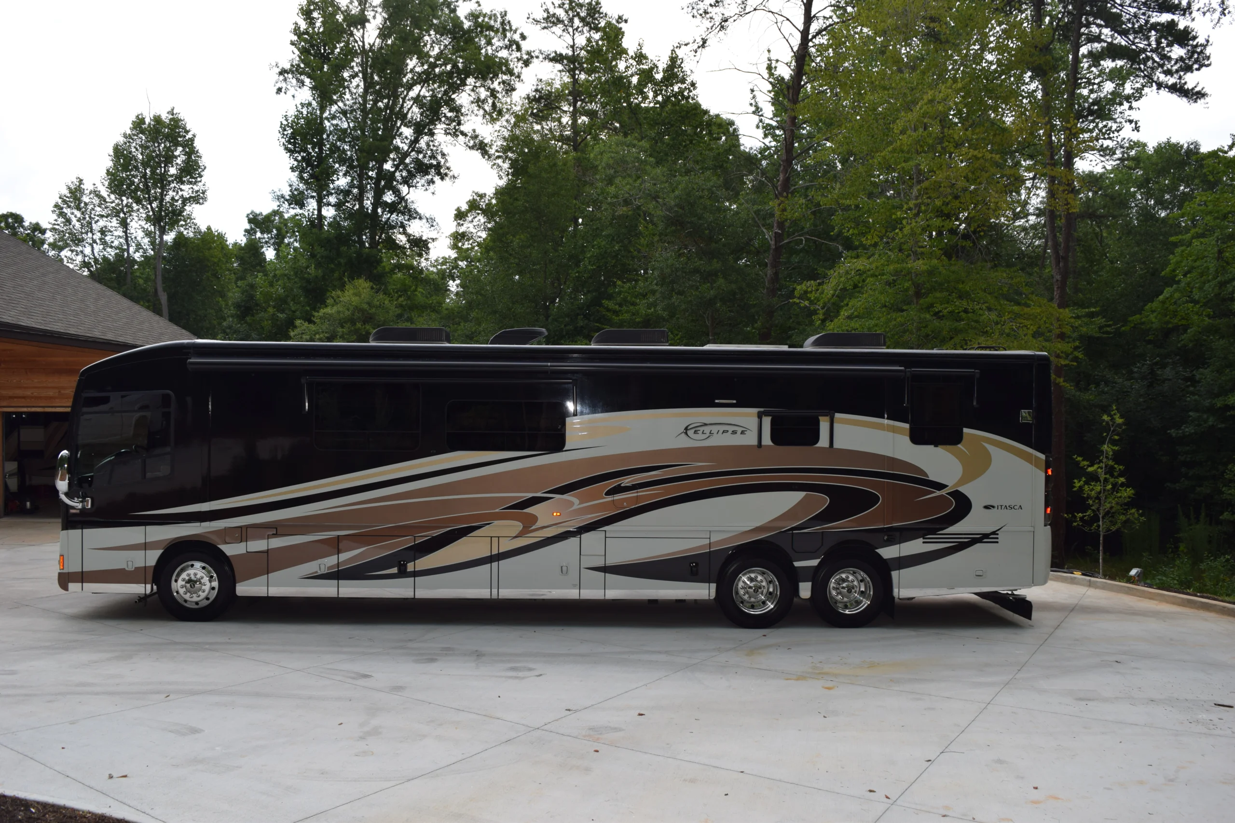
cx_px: 618
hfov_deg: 67.4
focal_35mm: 27
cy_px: 412
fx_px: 926
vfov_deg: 47.9
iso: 200
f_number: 5.6
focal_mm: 18
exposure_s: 1/125
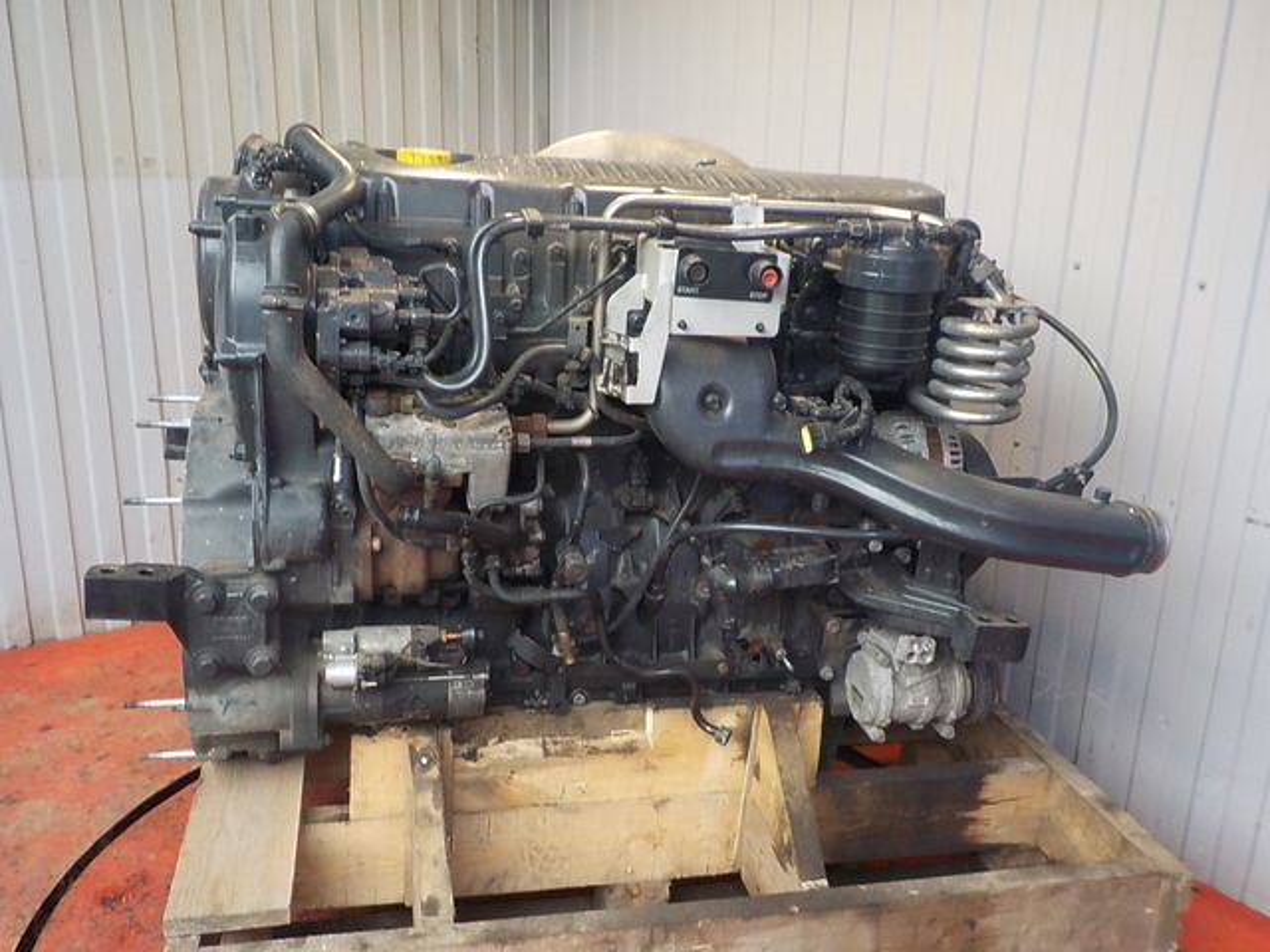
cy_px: 476
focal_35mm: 30
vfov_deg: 46.8
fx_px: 1101
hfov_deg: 60.0
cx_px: 635
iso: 200
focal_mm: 4.1
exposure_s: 1/30
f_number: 3.3
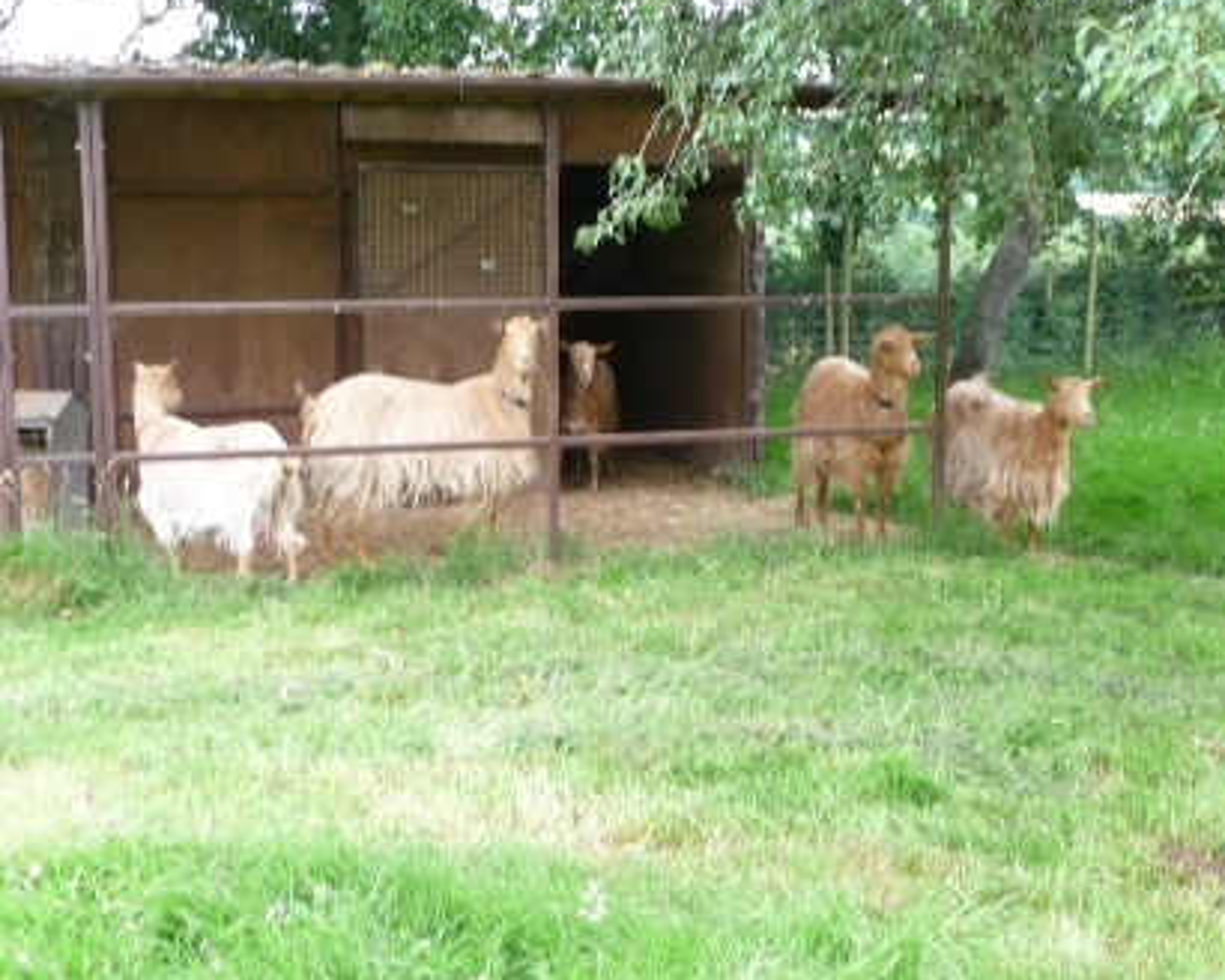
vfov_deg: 31.5
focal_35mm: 48
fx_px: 1740
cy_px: 484
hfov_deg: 38.8
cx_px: 598
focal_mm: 7.6
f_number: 4.1
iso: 160
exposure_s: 1/30
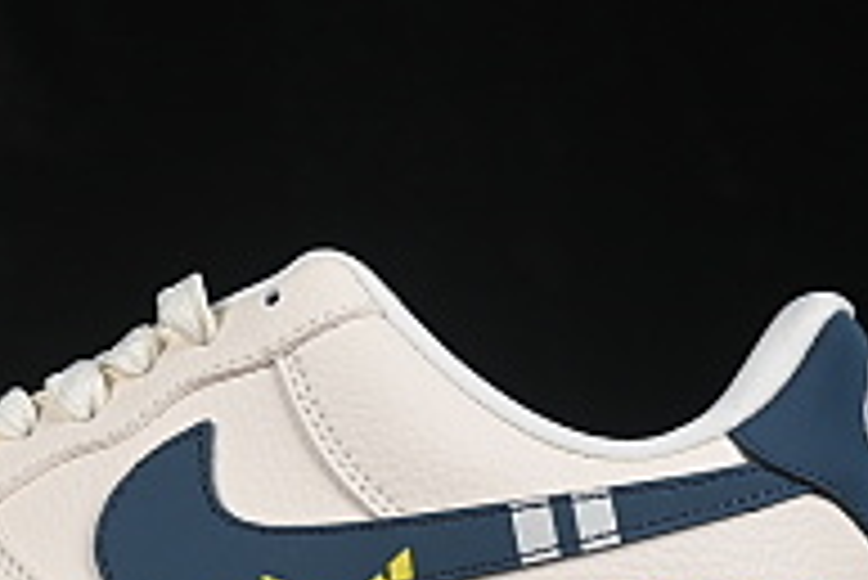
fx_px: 4681
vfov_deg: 7.1
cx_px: 171
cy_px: 456
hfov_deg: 10.6
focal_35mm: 194
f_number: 8
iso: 160
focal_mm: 50
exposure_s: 1/80
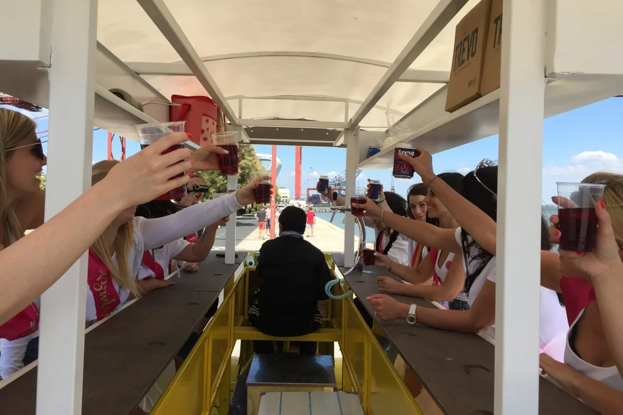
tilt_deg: +1.1
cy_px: 196
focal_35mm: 31
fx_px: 536
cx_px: 303
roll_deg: -2.2
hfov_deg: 60.3
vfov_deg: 42.3
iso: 32
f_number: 2.2
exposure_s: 1/1163
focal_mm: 4.15
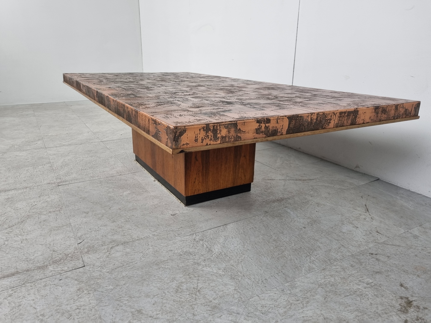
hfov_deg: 67.3
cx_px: 216
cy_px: 162
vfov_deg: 53.1
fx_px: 324
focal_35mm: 26
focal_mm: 5.4
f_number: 1.8
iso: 100
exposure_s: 1/100
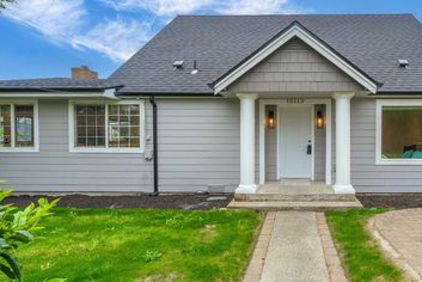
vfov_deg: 70.5
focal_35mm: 17
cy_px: 133
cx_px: 290
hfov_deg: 88.9
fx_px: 199
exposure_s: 1/50
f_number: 7.1
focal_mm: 12
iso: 80
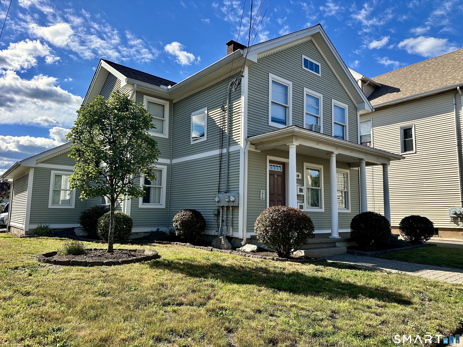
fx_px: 321
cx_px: 232
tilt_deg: +5.3
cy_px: 174
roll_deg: -0.2
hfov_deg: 71.6
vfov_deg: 56.8
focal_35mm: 24
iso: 80
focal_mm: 6.86
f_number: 1.78
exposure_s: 1/2732
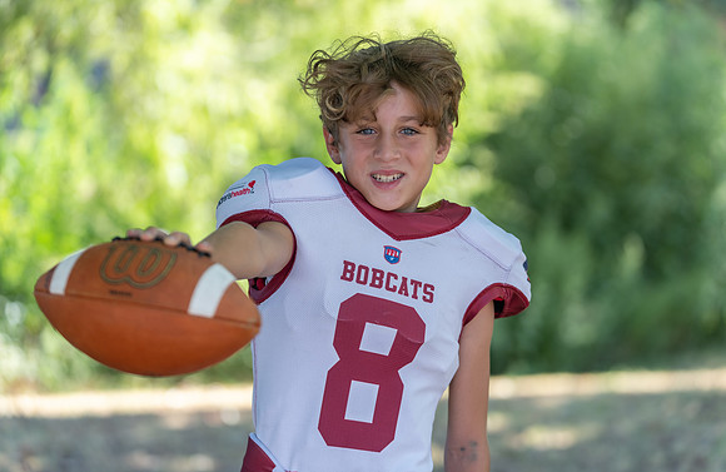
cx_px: 382
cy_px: 217
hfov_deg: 20.2
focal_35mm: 102
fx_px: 2039
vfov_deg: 13.2
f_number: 2.8
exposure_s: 1/320
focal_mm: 96
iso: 160
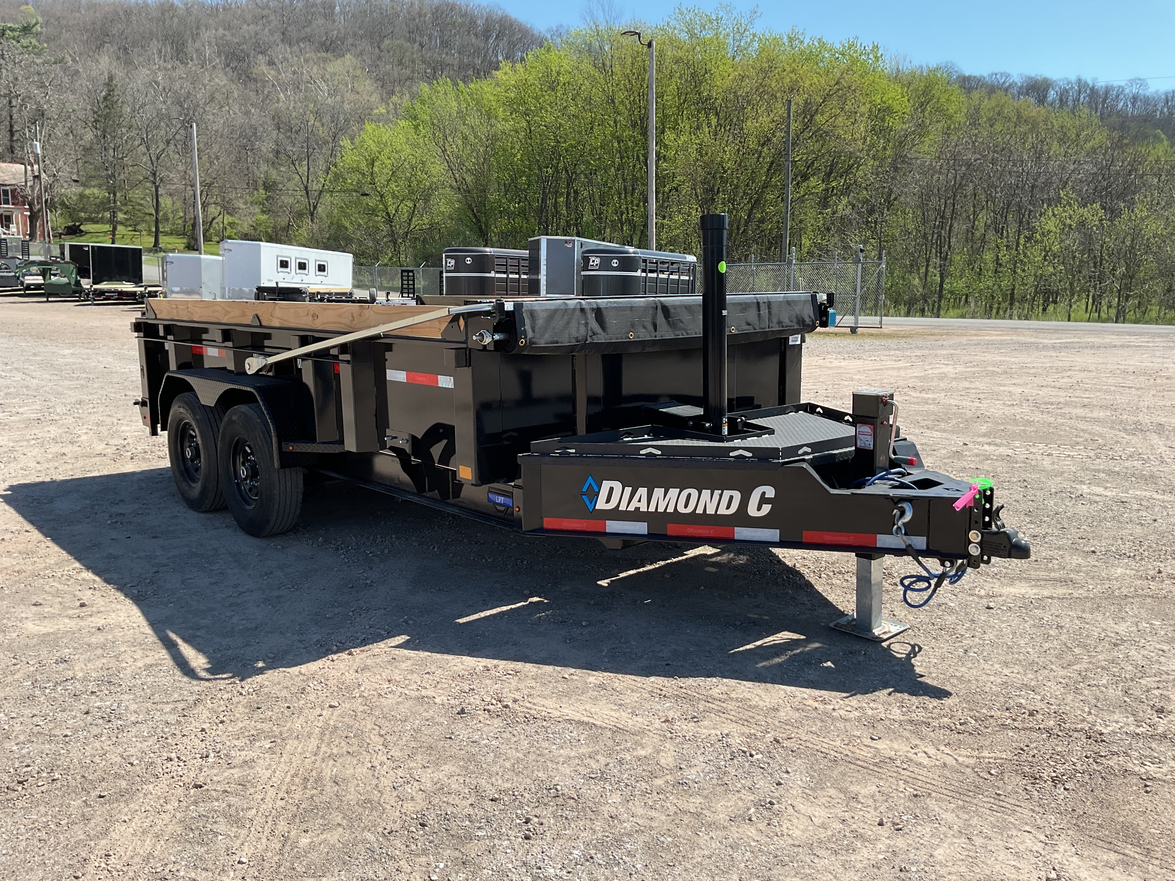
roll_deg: -0.5
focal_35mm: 29
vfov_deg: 48.2
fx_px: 984
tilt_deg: -11.3
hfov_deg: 61.7
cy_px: 440
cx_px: 588
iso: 16
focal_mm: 3
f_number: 1.8
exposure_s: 1/1451
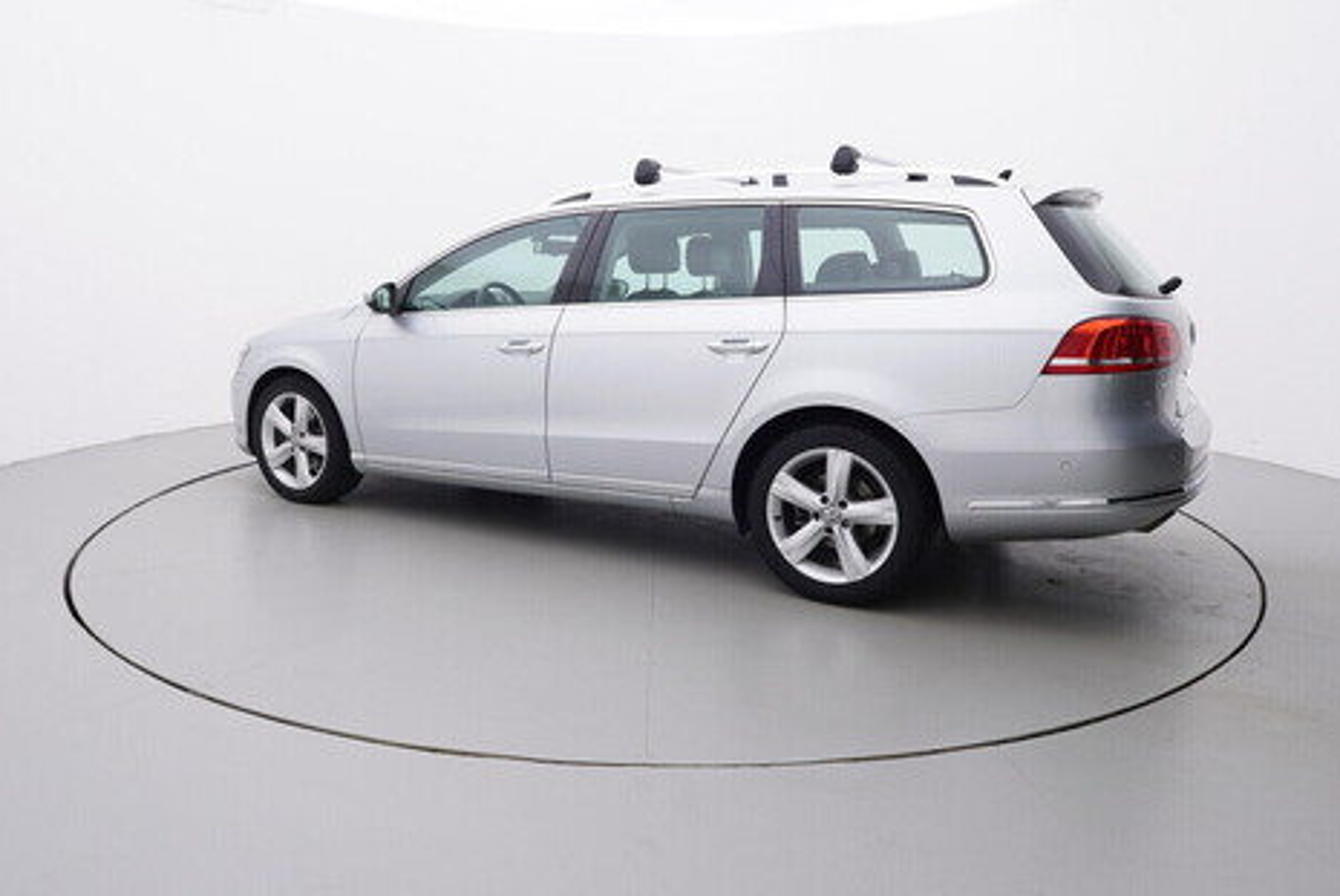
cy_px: 411
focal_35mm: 27
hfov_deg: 68.1
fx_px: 991
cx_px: 627
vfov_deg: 48.6
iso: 200
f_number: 5
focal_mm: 15
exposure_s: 1/80
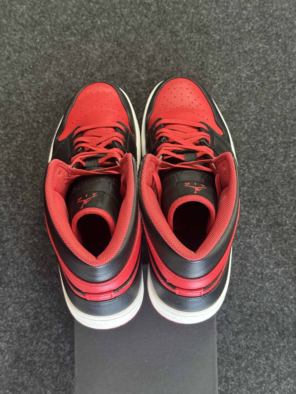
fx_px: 547
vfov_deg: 39.7
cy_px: 197
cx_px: 148
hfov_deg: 30.3
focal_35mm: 48
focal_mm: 6.86
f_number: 1.78
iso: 320
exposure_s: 1/33
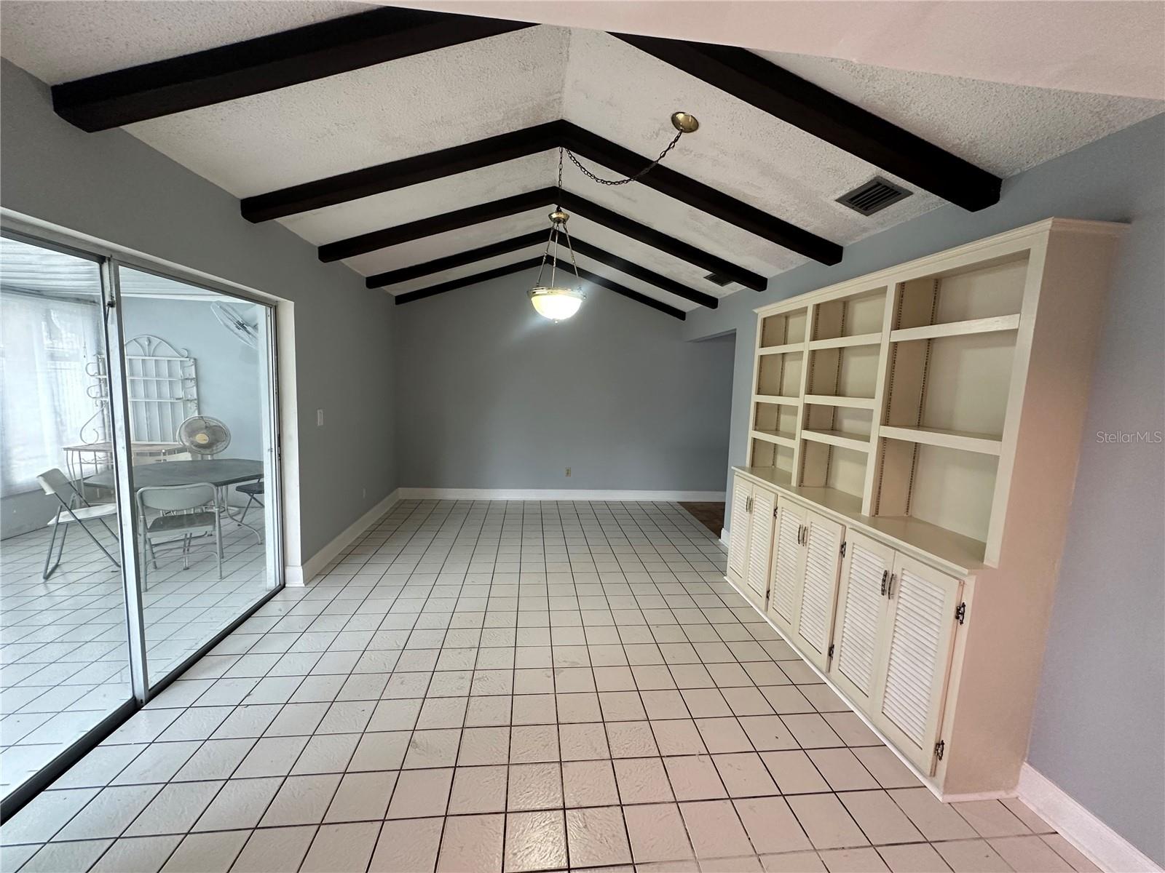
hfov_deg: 102.1
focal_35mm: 14
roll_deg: -2.1
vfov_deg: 85.7
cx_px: 582
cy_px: 436
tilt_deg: -6.9
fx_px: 471
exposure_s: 1/120
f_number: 2.2
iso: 250
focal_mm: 2.22
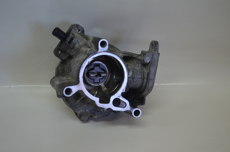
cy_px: 76
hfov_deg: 27.1
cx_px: 115
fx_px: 478
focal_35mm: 75
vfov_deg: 18.1
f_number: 5.6
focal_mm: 50
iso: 560
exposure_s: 1/60
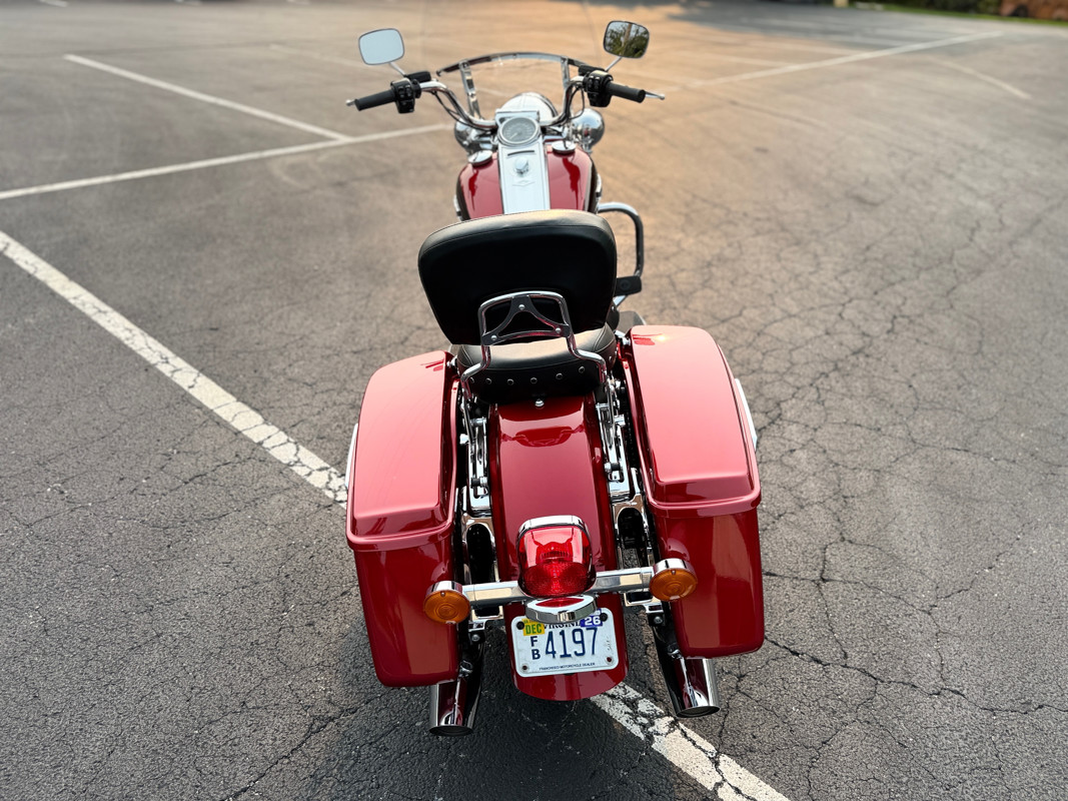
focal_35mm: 24
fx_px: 740
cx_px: 534
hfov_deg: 71.6
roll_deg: -4.4
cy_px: 400
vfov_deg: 56.8
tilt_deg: -30.2
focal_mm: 6.76
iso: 80
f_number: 1.78
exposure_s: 1/1437
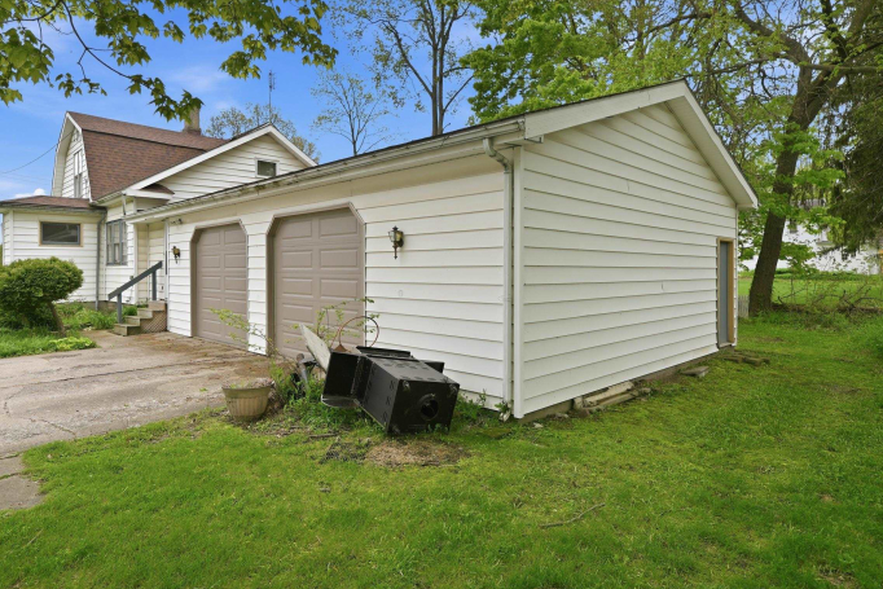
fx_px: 540
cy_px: 272
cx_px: 423
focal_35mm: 22
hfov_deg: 78.5
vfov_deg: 57.2
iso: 100
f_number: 4
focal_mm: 13.5
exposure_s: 1/250
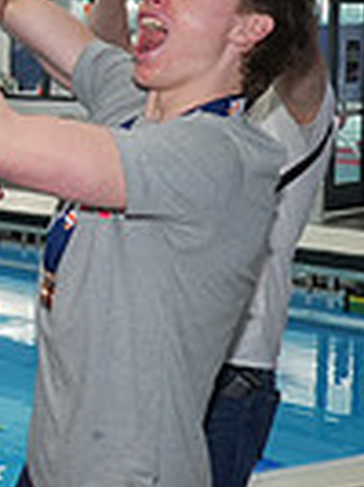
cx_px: -615
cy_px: 129
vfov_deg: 19.5
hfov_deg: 11.2
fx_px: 1407
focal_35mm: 100
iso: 1250
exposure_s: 1/125
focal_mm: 24
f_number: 8
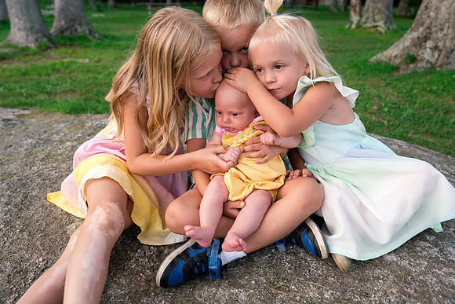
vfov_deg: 49.6
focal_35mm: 26
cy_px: 152
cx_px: 228
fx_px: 329
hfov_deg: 69.4
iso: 500
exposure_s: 1/400
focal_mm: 26
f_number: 3.5
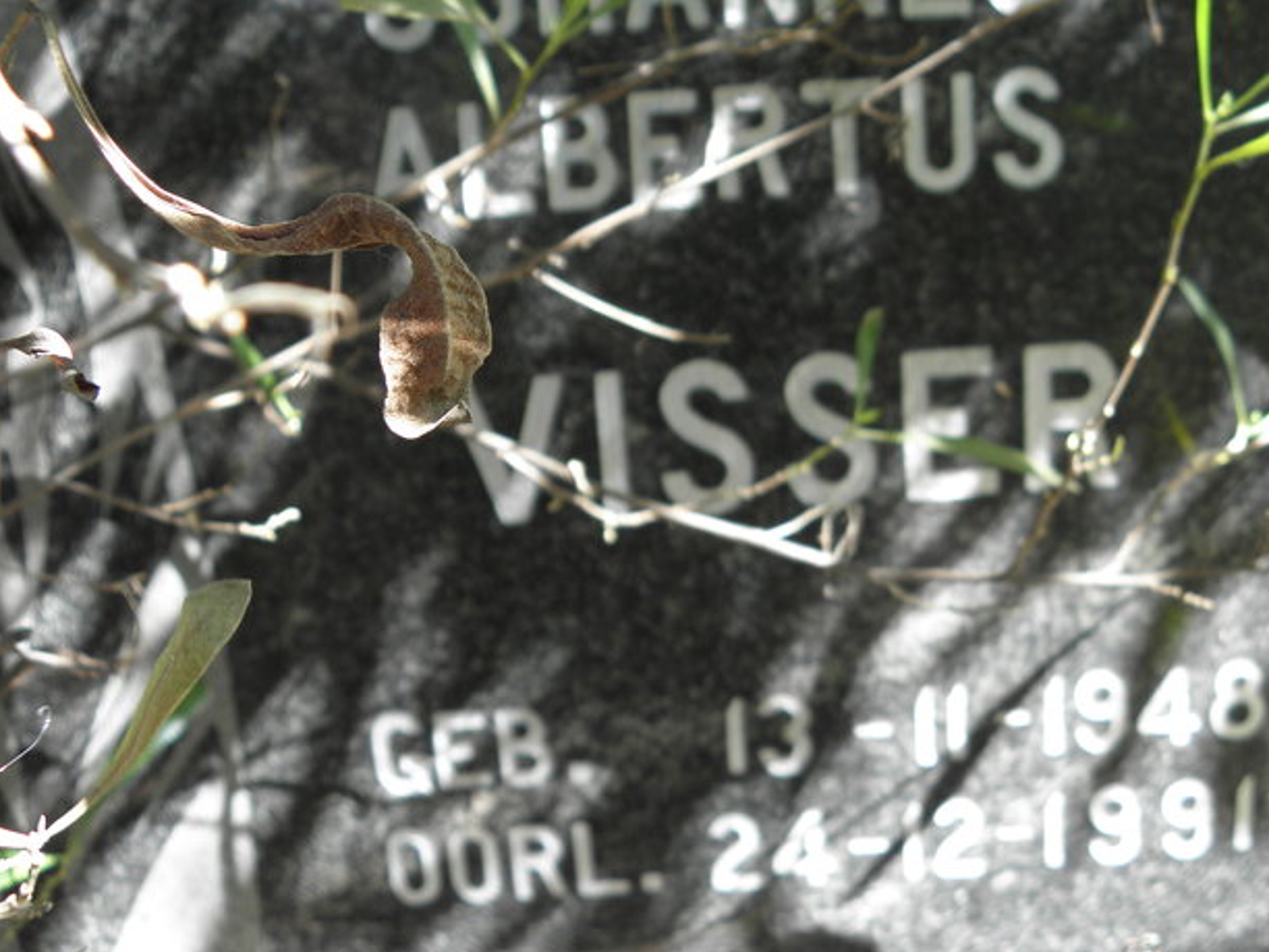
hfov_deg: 53.5
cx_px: 771
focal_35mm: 34
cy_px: 340
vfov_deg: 41.4
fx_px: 1246
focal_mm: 4.6
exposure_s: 1/50
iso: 64
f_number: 2.8
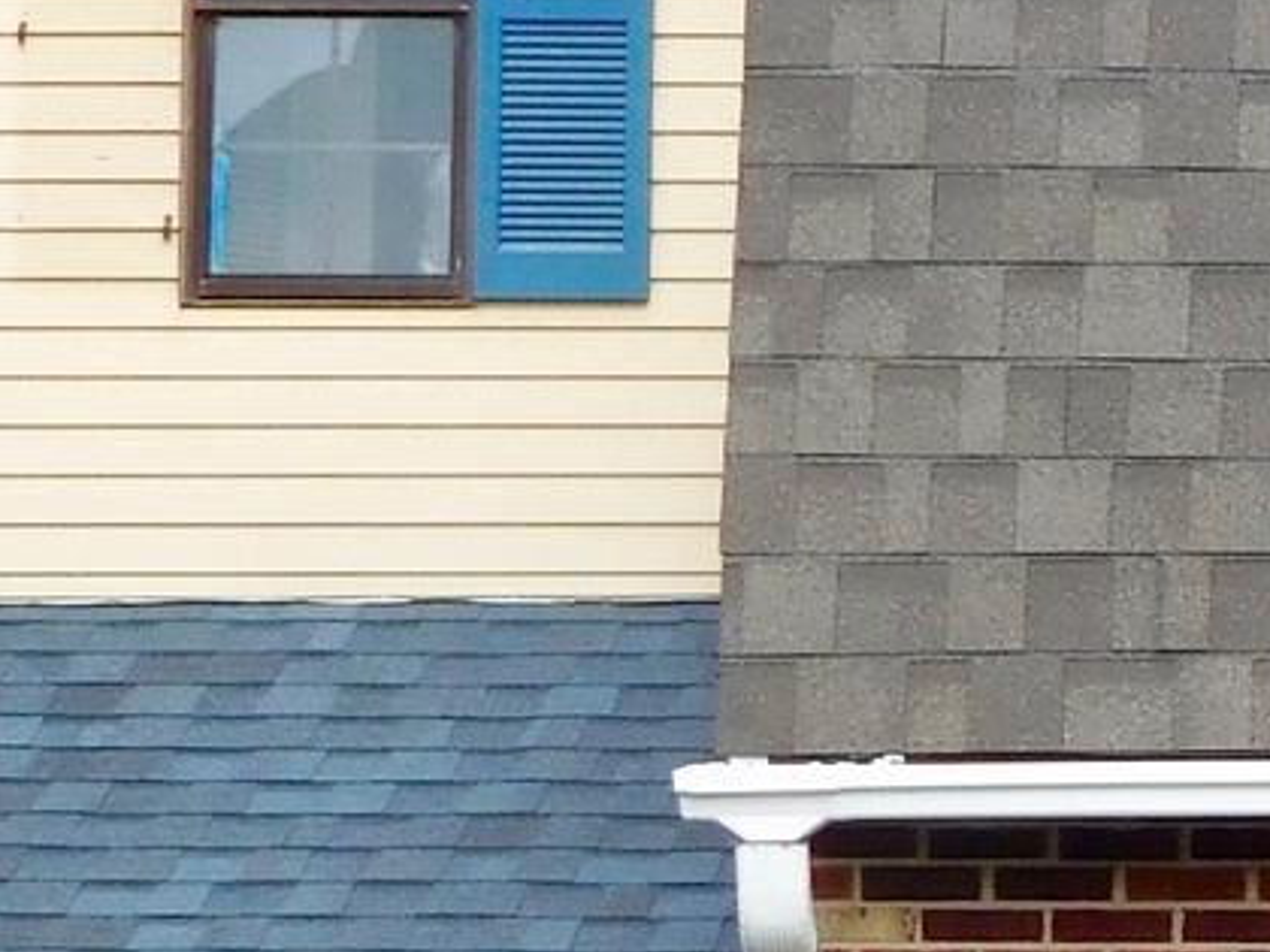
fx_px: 7154
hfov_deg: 9.2
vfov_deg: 7.6
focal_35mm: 195
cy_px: 834
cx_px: 2945
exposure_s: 1/800
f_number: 3.9
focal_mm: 7.1
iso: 125
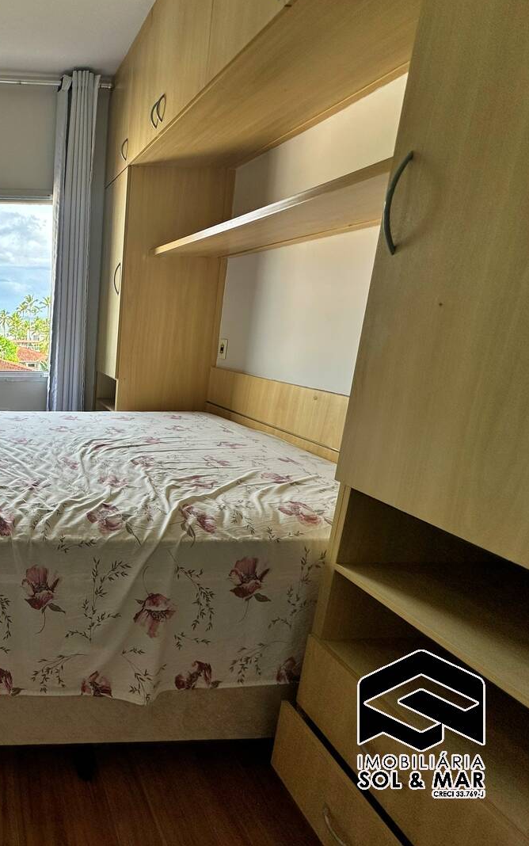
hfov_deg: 49.0
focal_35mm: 20
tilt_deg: -13.3
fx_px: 461
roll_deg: -1.2
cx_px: 2
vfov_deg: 85.0
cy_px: 419
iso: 40
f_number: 2.2
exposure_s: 1/290
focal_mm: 2.22
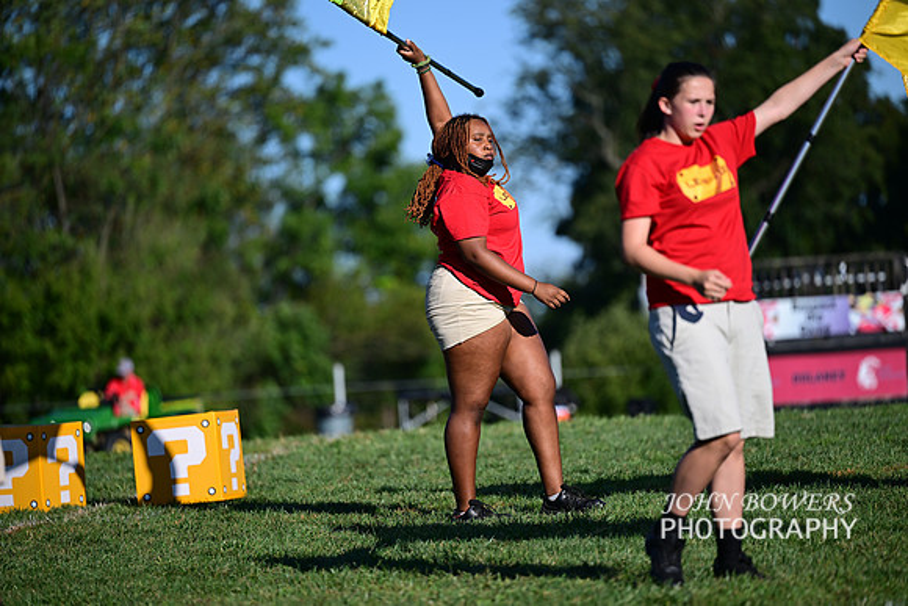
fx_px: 5045
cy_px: 303
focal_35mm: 200
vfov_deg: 6.9
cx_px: 454
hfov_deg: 10.3
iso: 110
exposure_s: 1/2000
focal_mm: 200
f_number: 2.8
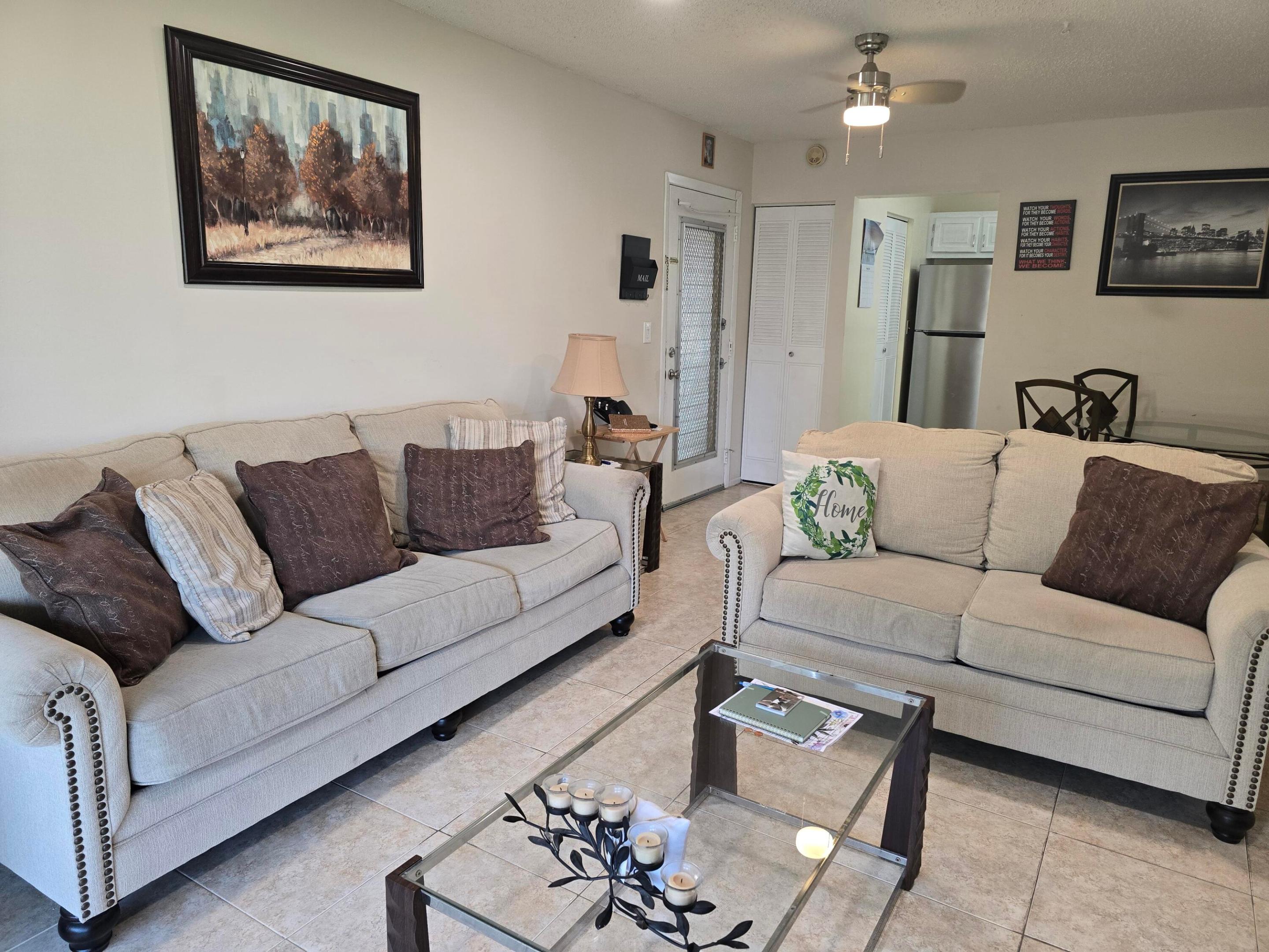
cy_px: 476
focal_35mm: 23
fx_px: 843
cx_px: 634
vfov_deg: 58.9
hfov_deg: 73.9
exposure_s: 1/120
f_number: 1.7
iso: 200
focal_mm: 6.3
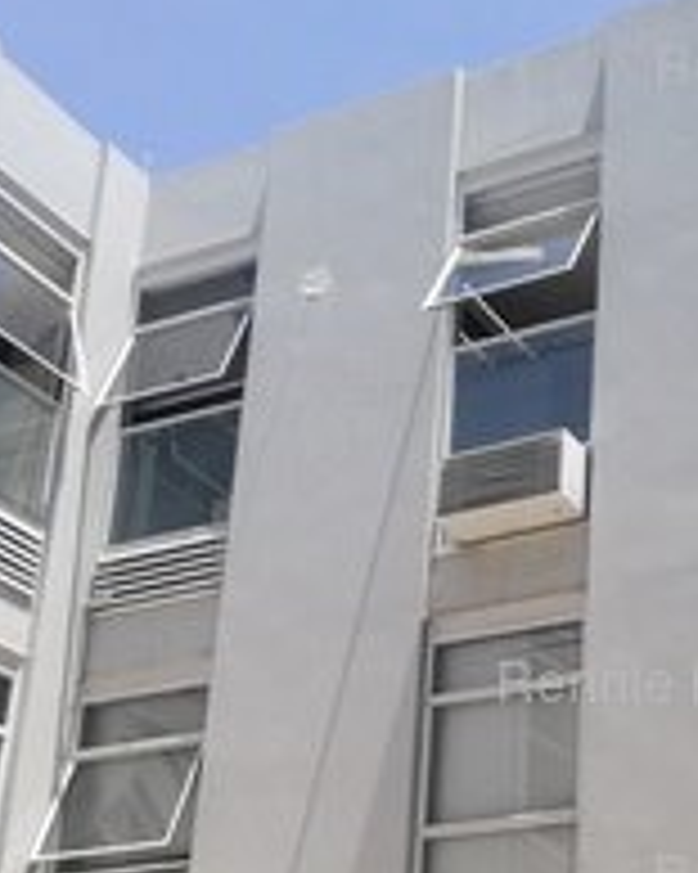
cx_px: 495
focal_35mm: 68
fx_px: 1757
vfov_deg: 27.5
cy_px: 650
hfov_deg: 22.3
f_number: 2
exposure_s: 1/847
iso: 50
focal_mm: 3.79
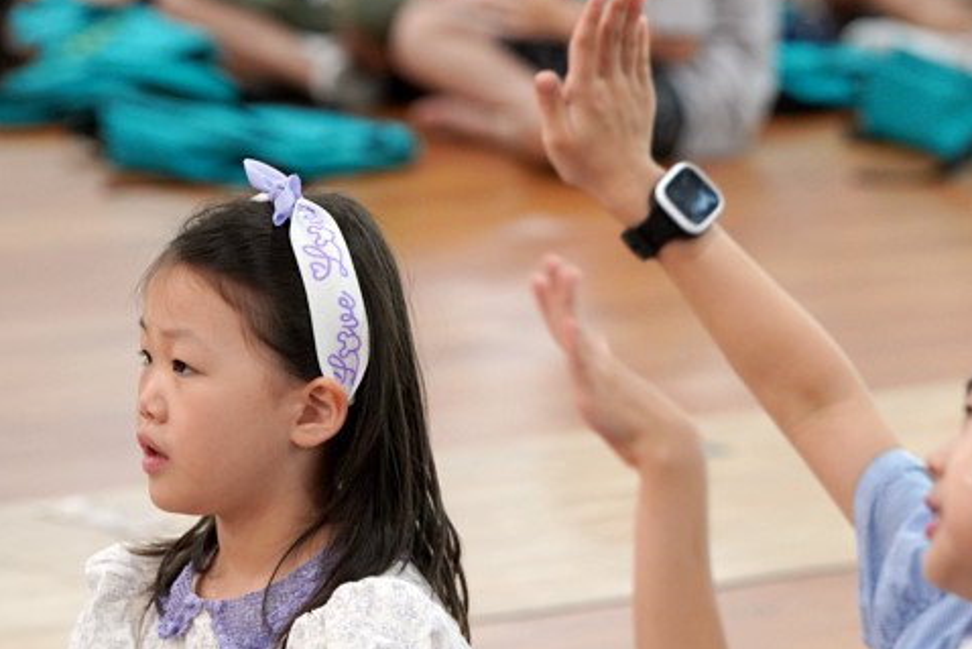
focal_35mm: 290
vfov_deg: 4.7
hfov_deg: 7.1
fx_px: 7832
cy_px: 450
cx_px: 618
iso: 1600
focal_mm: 154
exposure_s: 1/160
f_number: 4
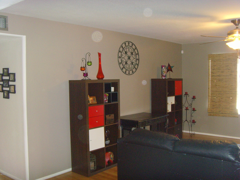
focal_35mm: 39
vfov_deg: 36.8
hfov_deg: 47.9
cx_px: 120
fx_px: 270
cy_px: 90
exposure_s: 1/45
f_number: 3.5
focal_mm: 6.6
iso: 320
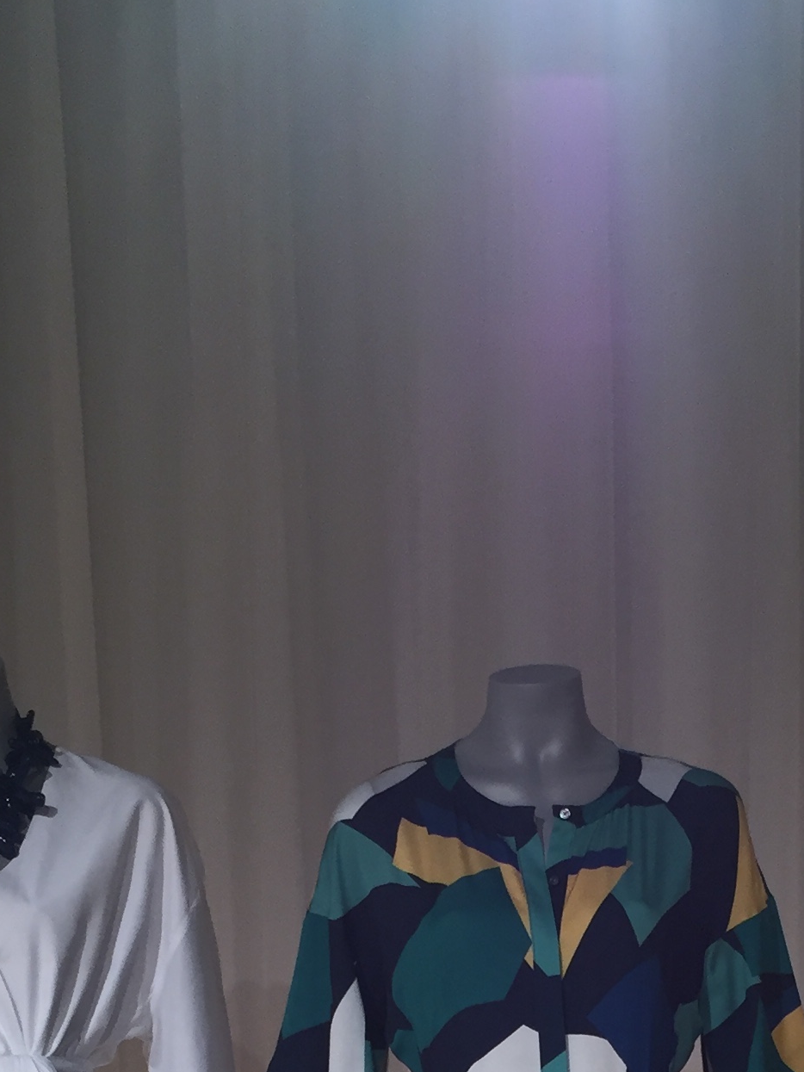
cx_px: 560
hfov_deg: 19.3
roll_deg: +0.4
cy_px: 1367
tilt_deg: -5.6
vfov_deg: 23.0
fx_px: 2353
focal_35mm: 76
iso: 32
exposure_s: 1/33
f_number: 2.2
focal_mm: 4.15
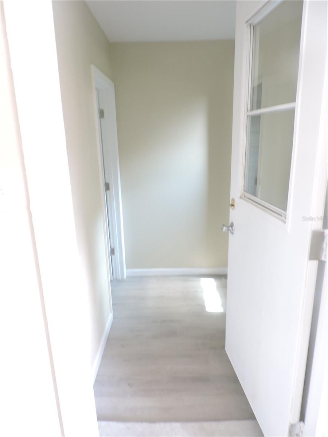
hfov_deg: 56.8
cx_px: 164
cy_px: 218
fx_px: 303
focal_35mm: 24
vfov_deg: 71.6
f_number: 3
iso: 400
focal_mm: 4.3
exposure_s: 1/13
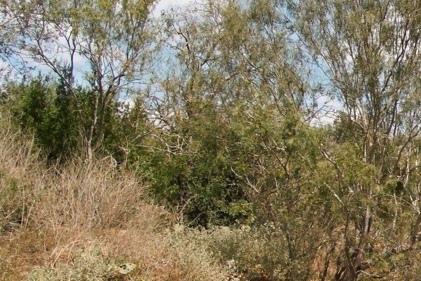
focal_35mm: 108
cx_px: 574
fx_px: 1263
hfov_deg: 17.5
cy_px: 242
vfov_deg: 12.6
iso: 100
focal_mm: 23.4
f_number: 5.6
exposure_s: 1/640
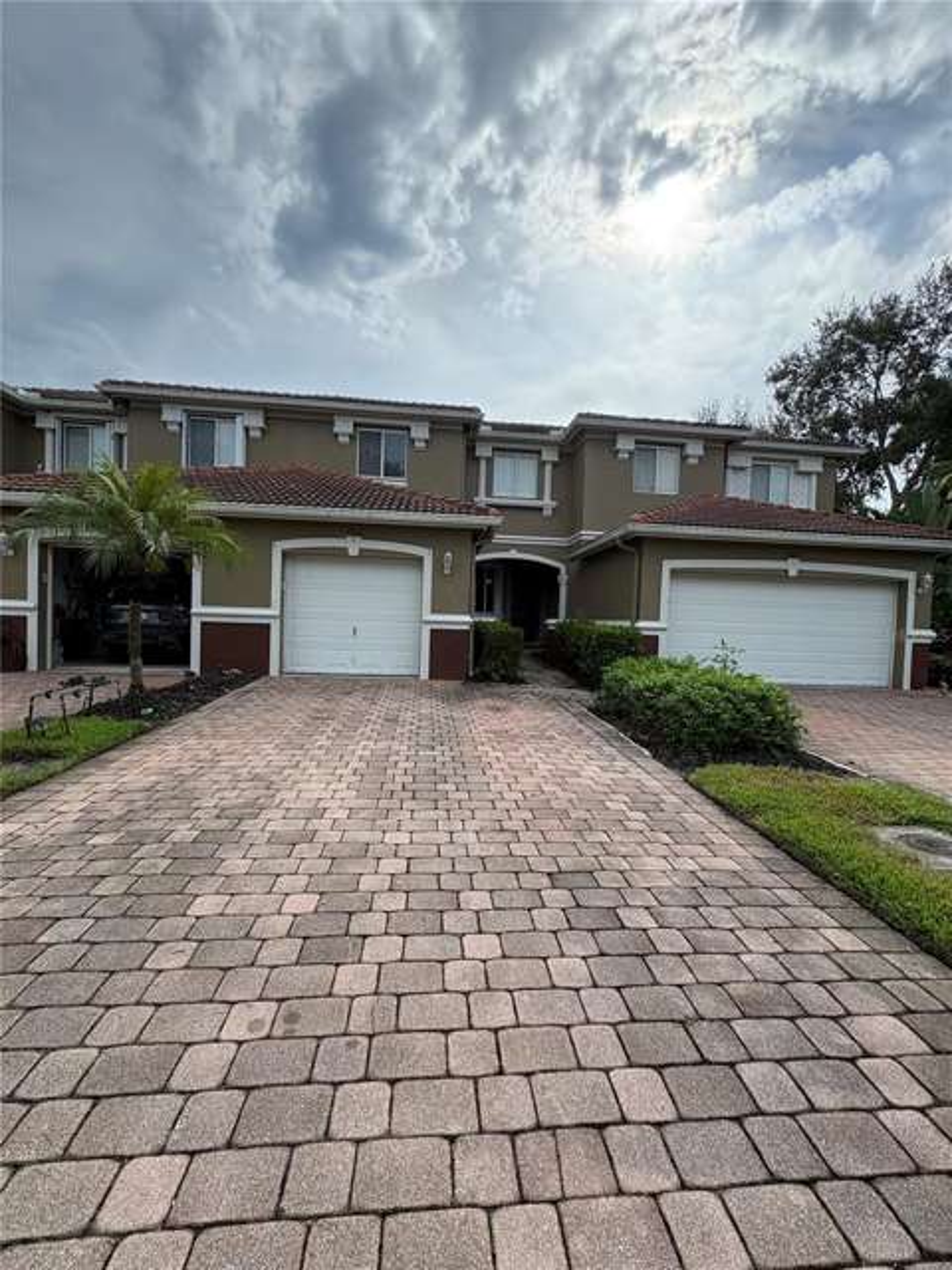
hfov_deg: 85.7
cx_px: 476
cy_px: 635
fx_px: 513
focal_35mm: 14
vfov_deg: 102.1
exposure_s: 1/1672
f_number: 2.2
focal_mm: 2.22
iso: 64
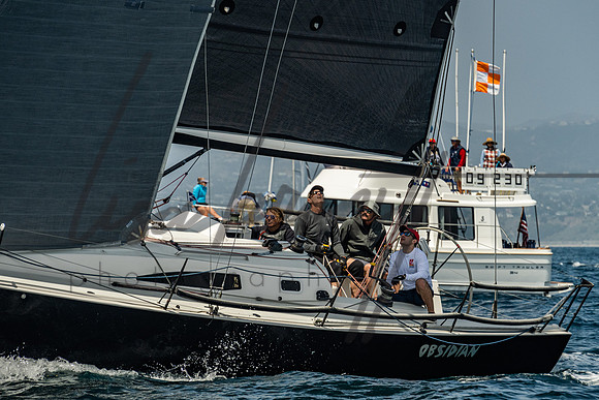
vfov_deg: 5.7
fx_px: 4039
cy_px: 175
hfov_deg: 8.5
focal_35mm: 243
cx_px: 342
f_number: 6.3
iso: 320
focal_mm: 180
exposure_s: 1/1250
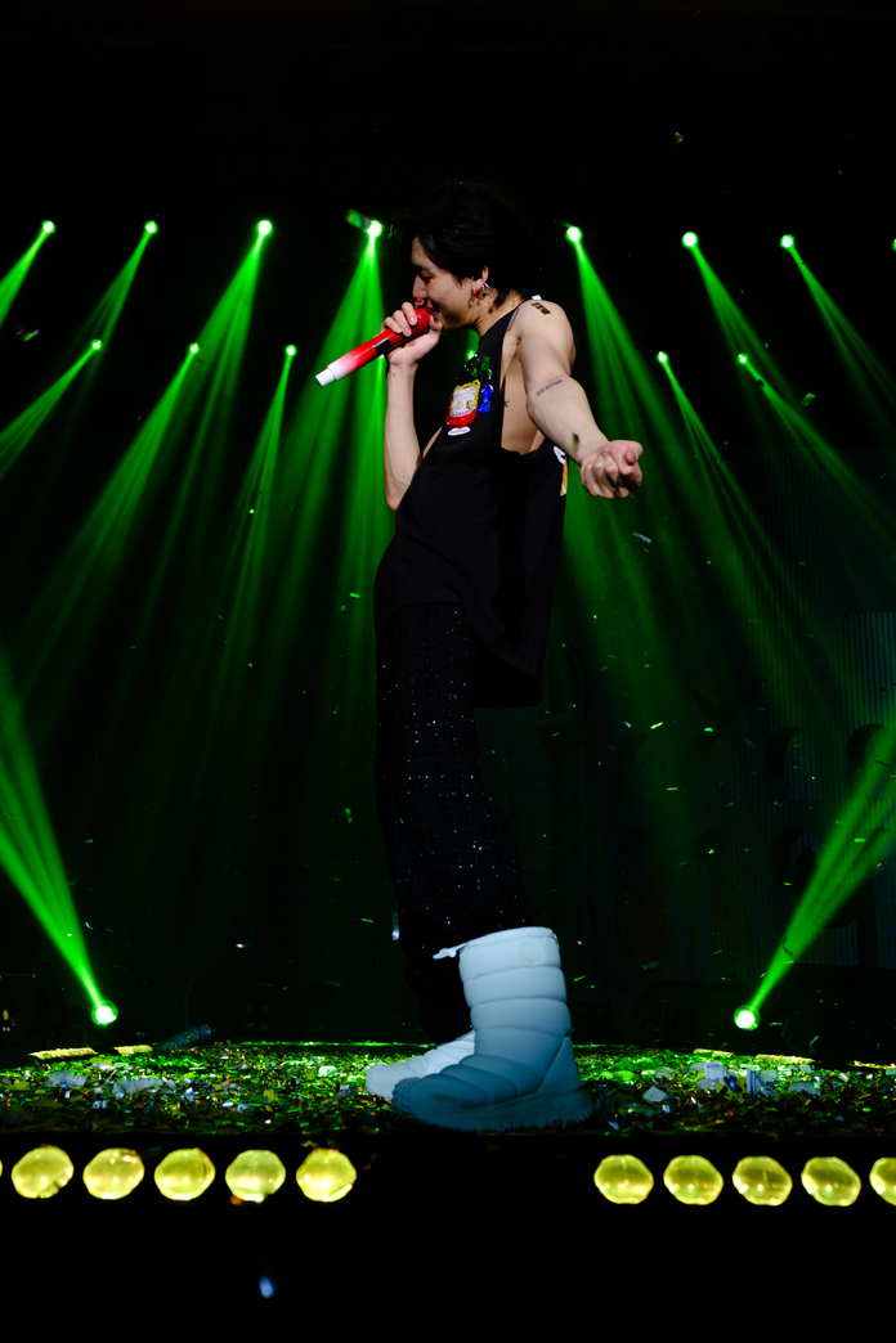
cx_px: 448
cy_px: 672
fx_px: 1493
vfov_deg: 48.5
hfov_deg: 33.4
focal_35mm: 40
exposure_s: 1/250
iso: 320
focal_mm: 26.5
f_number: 3.2
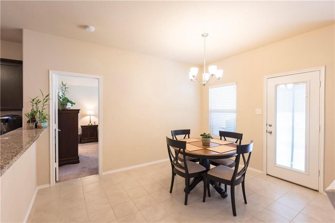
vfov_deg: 73.8
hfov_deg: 96.7
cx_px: 168
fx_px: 149
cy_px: 112
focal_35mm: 16
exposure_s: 1/2
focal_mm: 16
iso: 100
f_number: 7.1
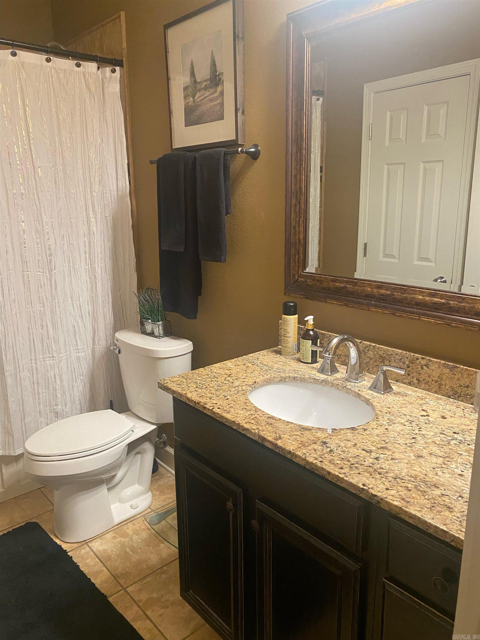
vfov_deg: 67.3
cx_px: 240
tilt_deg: -12.8
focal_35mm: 26
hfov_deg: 53.1
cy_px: 320
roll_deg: +0.3
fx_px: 481
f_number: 1.8
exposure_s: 1/60
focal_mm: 4.25
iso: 400
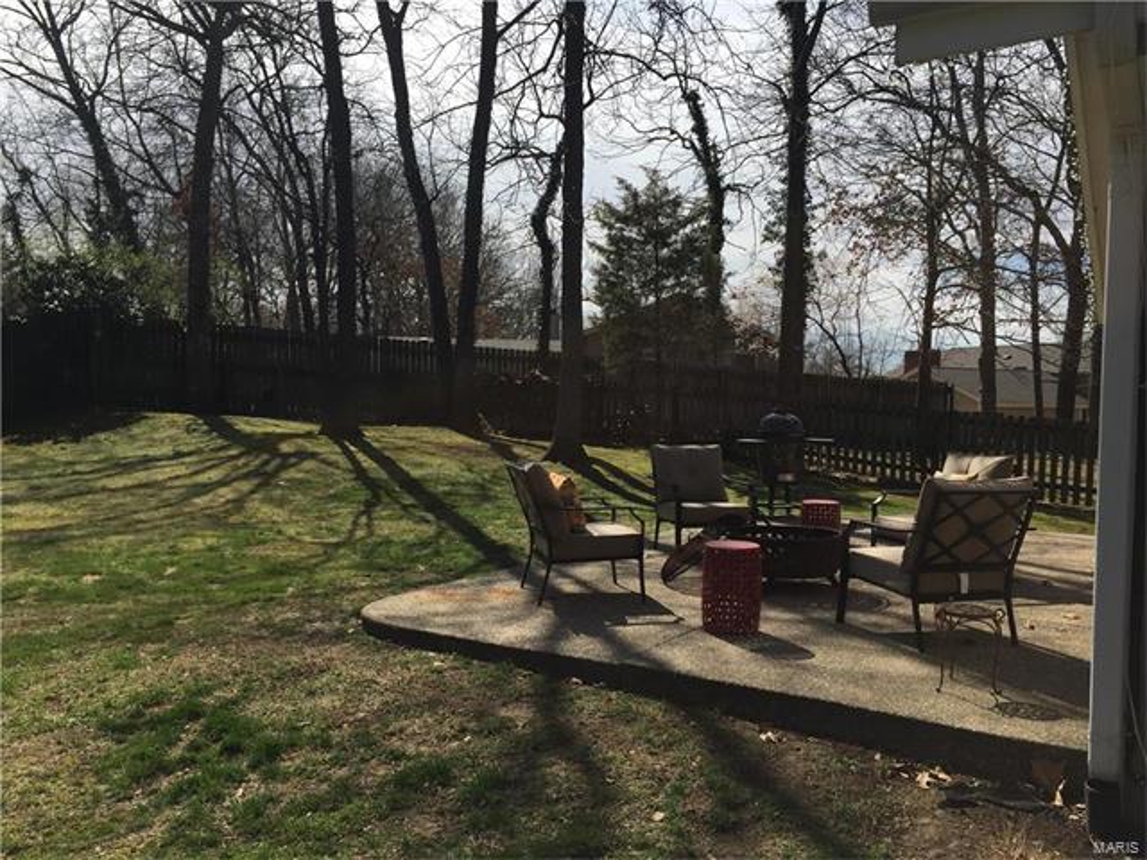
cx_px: 574
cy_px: 430
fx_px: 961
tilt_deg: -3.2
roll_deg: -0.2
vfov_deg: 48.2
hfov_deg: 61.7
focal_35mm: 29
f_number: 2.2
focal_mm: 4.15
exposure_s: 1/1980
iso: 32
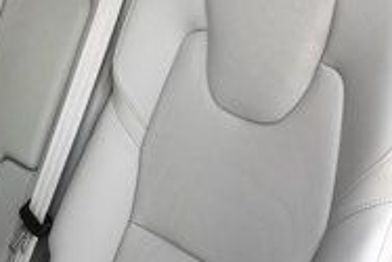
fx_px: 894
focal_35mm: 82
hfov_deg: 24.1
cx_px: 40
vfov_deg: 16.7
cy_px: 141
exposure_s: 1/200
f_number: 6.3
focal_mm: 24
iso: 1000
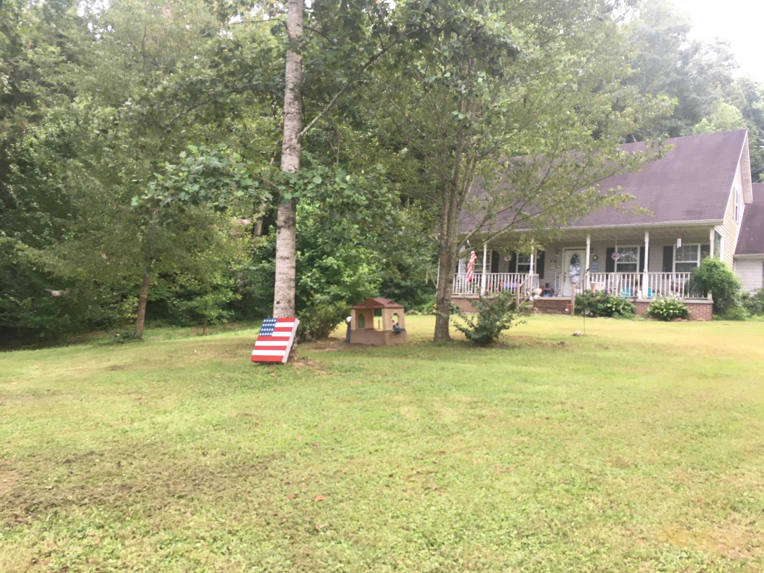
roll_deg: -3.7
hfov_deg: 61.7
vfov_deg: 48.2
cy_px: 286
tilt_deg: +2.4
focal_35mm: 29
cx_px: 382
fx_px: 640
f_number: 2.2
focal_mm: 4.15
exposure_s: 1/40
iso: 25
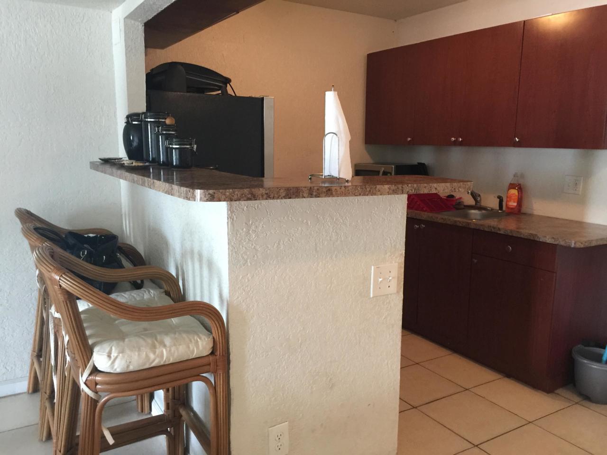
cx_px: 304
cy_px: 228
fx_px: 509
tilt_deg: -9.9
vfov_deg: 48.2
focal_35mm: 29
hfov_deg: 61.7
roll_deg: -0.6
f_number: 2.2
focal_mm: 4.15
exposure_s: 1/8
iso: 125
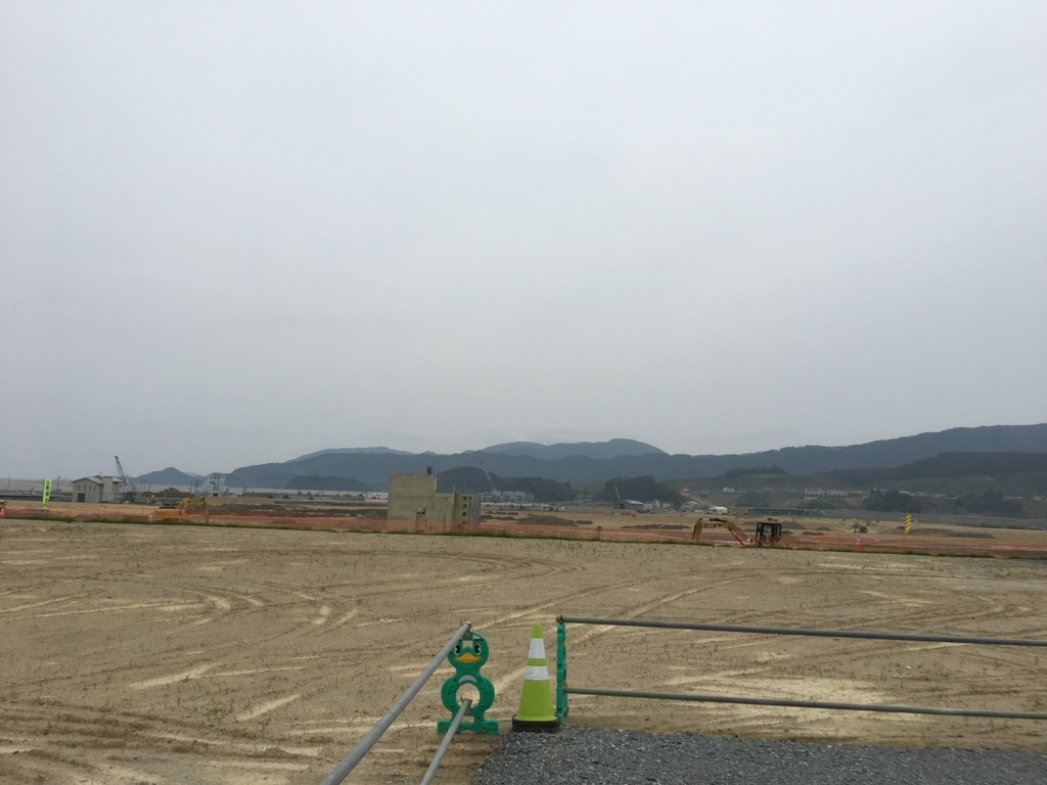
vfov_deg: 48.2
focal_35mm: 29
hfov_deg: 61.7
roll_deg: -1.8
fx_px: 877
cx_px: 524
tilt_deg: +8.0
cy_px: 392
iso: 25
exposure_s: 1/3497
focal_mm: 4.15
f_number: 2.2
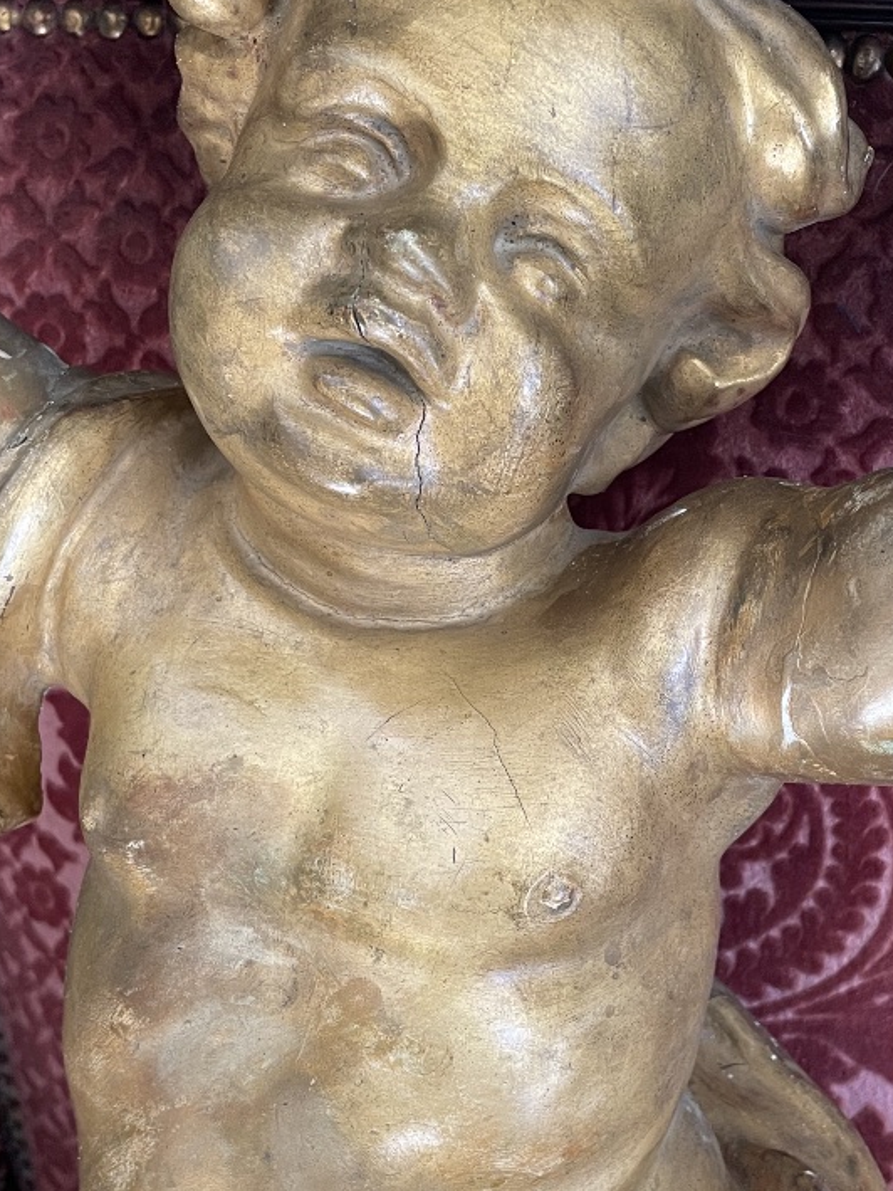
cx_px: 643
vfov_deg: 42.9
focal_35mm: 44
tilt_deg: -35.1
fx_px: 1513
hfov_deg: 32.4
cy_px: 561
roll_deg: +2.2
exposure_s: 1/80
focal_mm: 4.2
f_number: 1.6
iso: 125
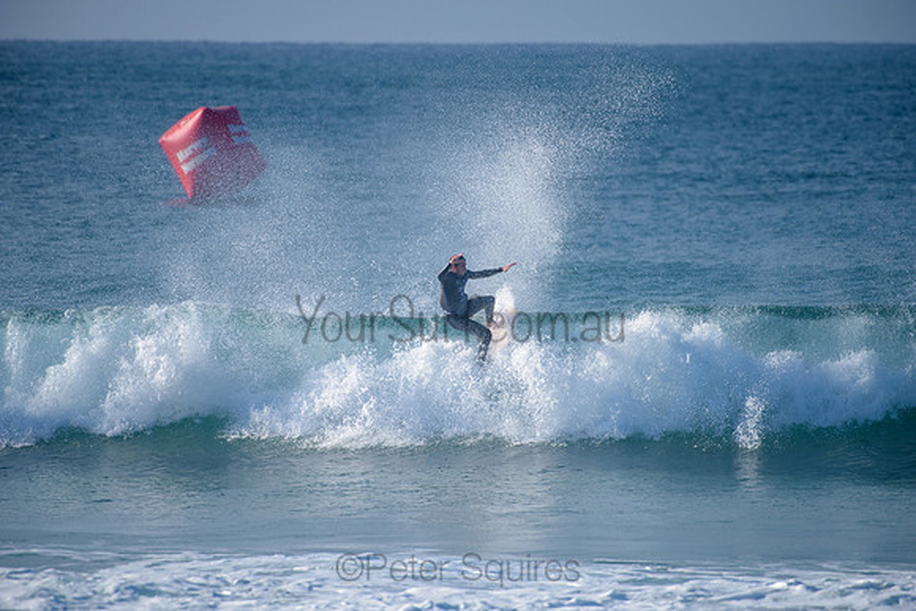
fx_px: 13102
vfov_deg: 2.7
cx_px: 458
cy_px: 306
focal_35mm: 515
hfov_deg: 4.0
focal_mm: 500
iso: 280
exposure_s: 1/2000
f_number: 5.6
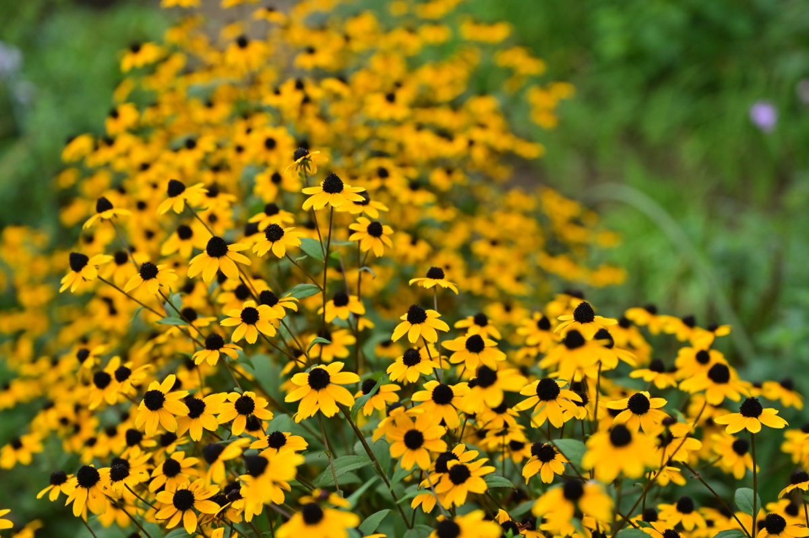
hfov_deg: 28.9
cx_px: 404
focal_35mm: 70
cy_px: 269
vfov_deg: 19.4
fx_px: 1572
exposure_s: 1/1600
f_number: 4
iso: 800
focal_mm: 70
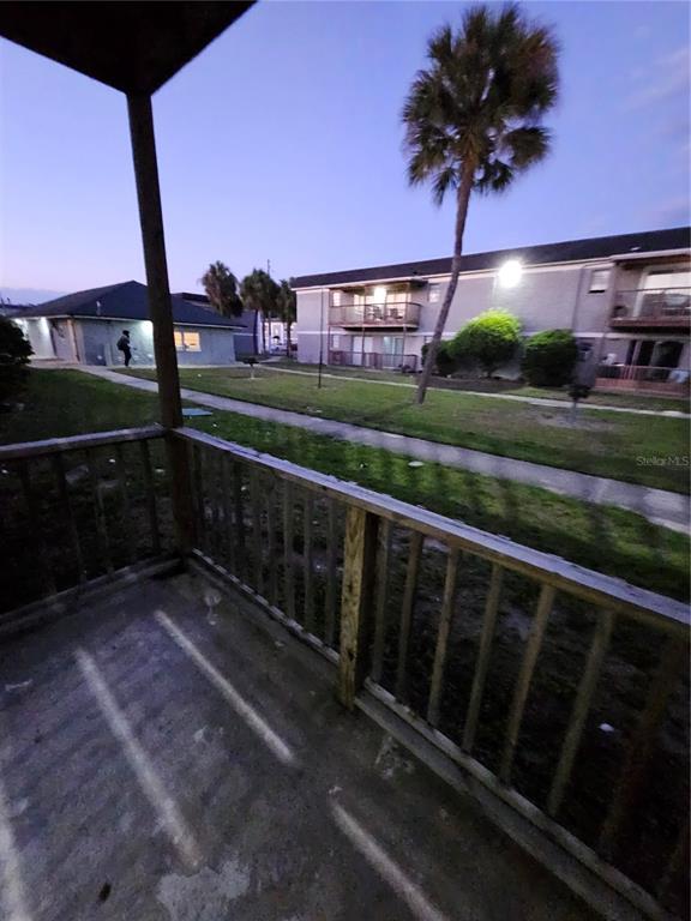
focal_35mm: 13
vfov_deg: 106.2
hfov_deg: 89.9
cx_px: 346
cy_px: 460
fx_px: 346
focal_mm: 1.74
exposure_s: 1/24
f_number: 2.2
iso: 800
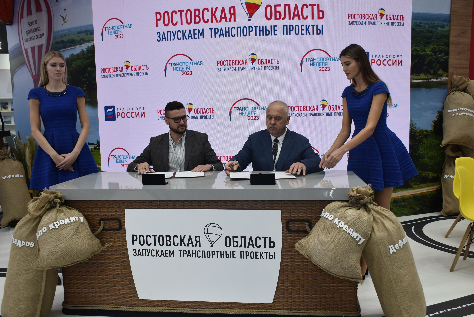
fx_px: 435
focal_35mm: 33
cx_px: 237
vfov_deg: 40.0
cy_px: 158
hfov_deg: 57.2
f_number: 5
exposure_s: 1/100
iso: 400
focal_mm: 22
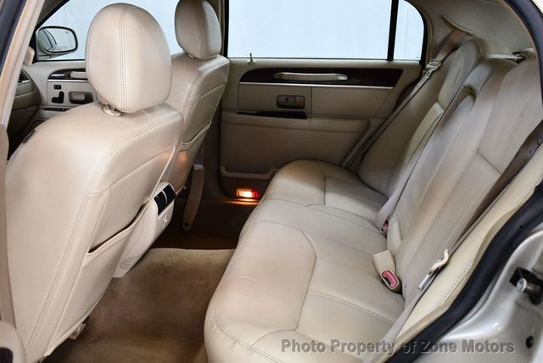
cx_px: 272
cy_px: 182
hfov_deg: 53.1
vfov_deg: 36.9
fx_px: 543
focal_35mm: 36
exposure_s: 1/125
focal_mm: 18
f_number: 3.5
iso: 1000
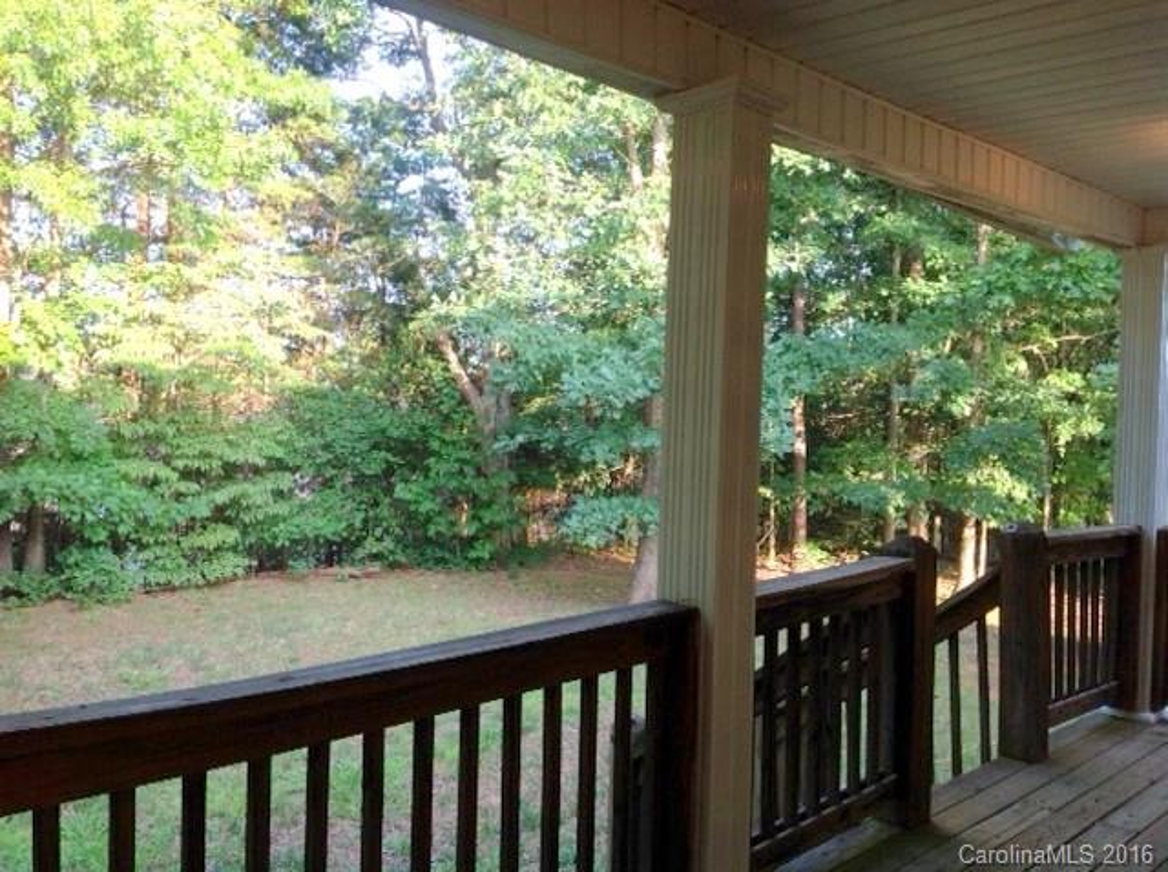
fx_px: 1179
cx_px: 584
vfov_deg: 40.6
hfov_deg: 52.7
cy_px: 436
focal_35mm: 35
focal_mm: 4.28
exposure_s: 1/120
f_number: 2.4
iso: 80
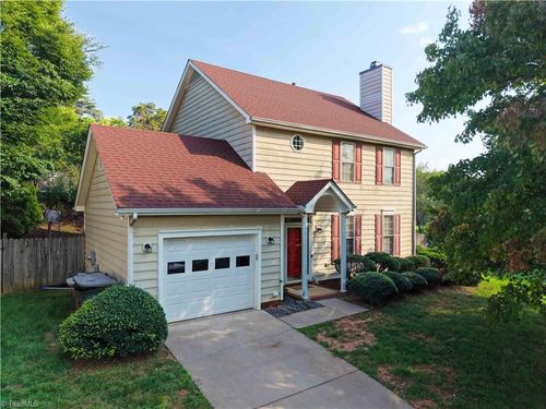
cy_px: 204
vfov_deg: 56.8
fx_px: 379
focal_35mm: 24
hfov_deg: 71.6
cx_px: 273
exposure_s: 1/2000
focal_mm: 8.67
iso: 280
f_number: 1.8
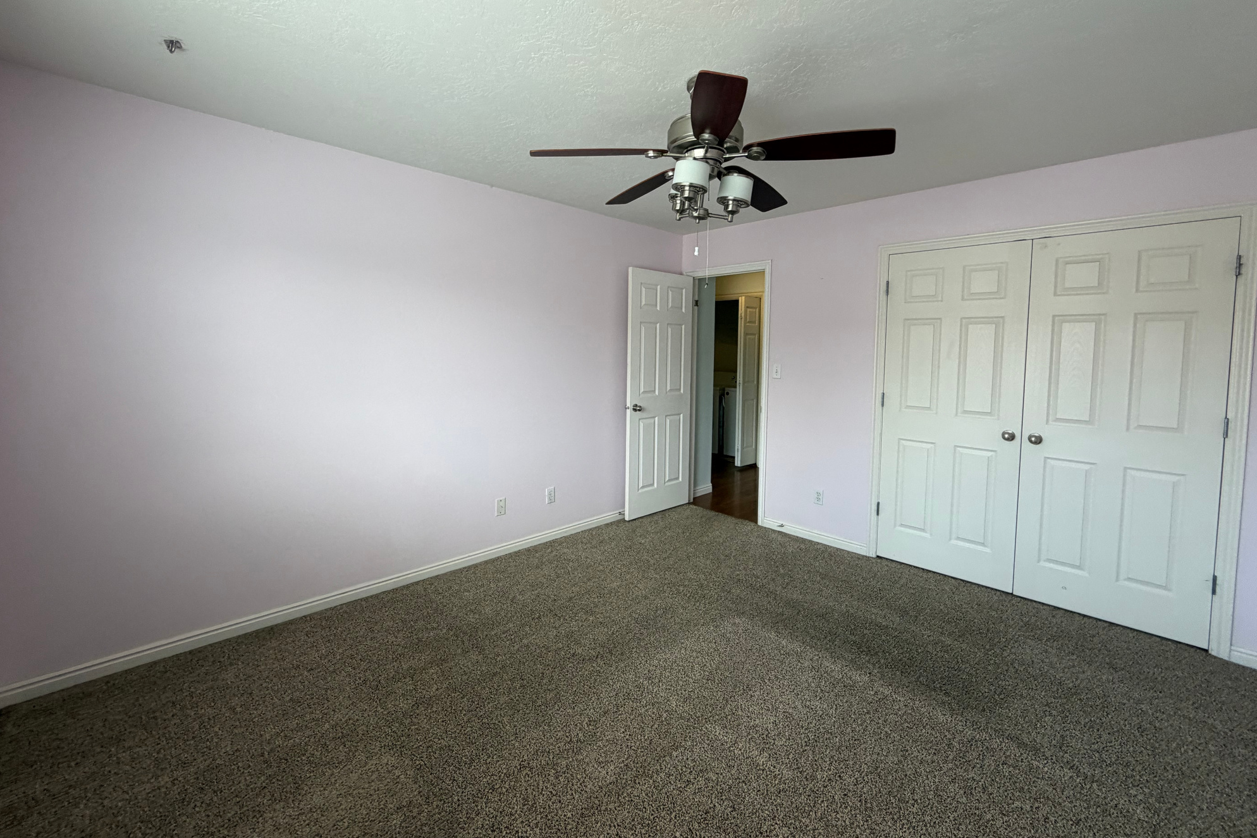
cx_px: 635
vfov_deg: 77.1
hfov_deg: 100.4
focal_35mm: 15
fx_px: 524
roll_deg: -0.8
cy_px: 376
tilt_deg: -3.2
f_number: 2.2
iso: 160
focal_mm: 2.22
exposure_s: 1/121
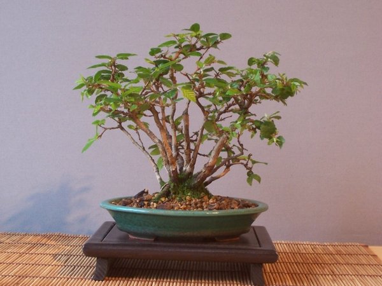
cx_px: 191
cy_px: 143
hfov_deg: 29.4
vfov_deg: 22.3
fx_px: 728
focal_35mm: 66
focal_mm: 10.8
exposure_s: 1/15
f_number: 4
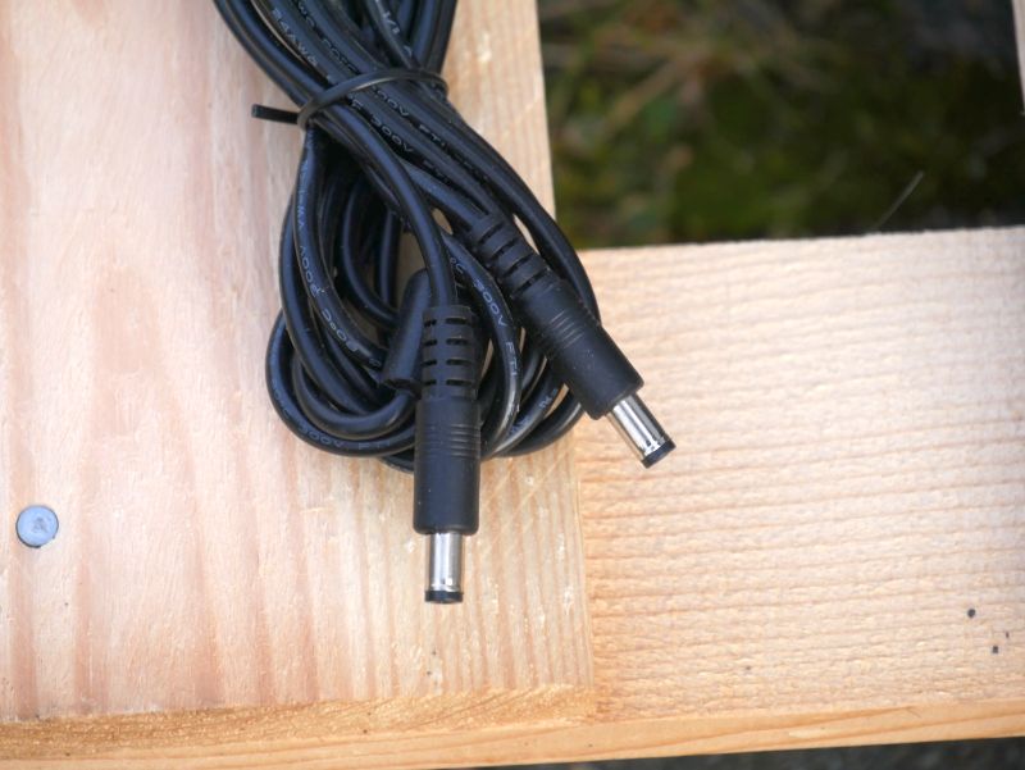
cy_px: 385
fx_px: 8296
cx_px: 512
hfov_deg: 7.1
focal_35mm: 280
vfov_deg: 5.3
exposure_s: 1/320
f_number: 5.6
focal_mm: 140
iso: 800
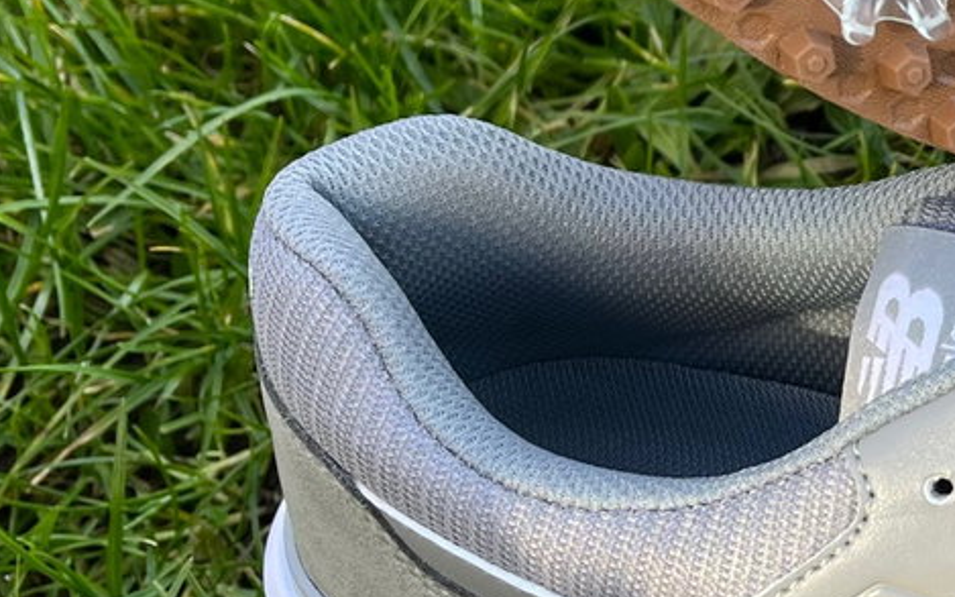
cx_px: 1157
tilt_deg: -44.0
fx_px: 2446
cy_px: 330
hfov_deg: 20.6
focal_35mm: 94
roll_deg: +7.7
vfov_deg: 13.9
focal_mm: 5.1
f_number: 1.6
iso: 50
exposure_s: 1/415
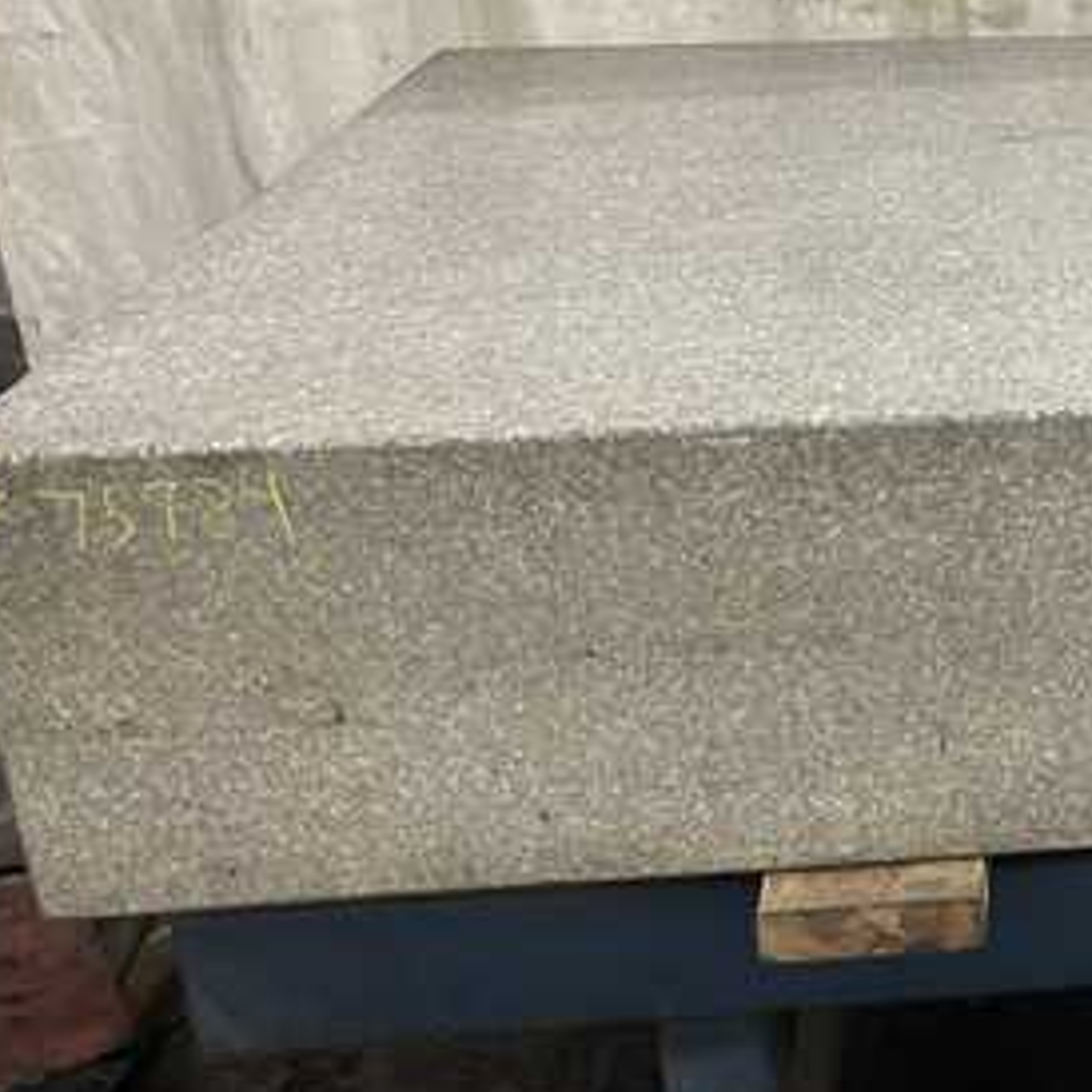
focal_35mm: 67
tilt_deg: -23.7
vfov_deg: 25.7
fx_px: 2391
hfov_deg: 22.9
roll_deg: +0.7
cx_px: 1415
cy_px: 554
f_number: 1.6
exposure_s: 1/60
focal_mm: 5.1
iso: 160
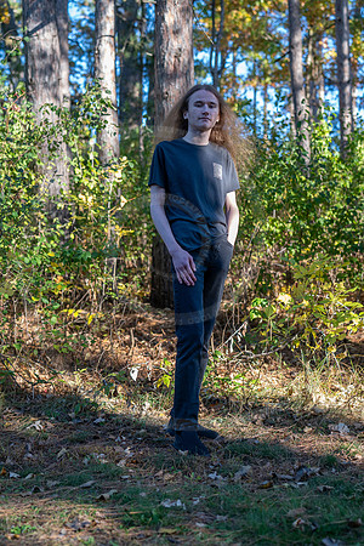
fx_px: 819
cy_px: 273
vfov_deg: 36.9
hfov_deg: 25.1
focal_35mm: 54
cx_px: 182
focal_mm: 36
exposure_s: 1/400
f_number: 2
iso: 200
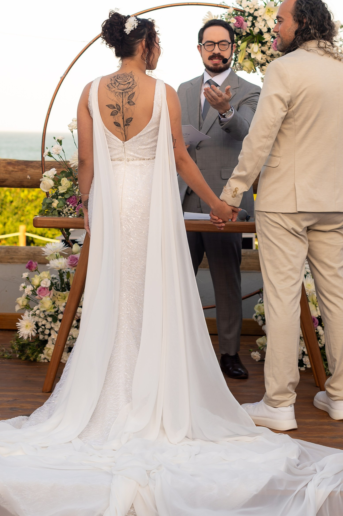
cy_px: 136
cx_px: 178
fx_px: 1259
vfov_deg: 22.9
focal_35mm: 88
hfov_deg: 15.5
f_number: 3.2
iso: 125
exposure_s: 1/320
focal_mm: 50
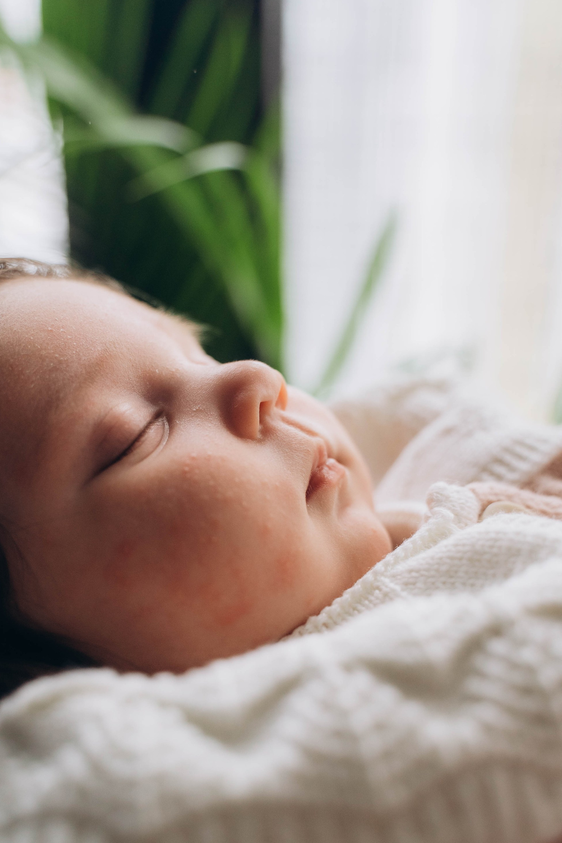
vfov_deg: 43.5
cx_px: 237
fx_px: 1054
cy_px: 469
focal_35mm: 45
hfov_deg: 29.8
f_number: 3.2
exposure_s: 1/320
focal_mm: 32
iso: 1000
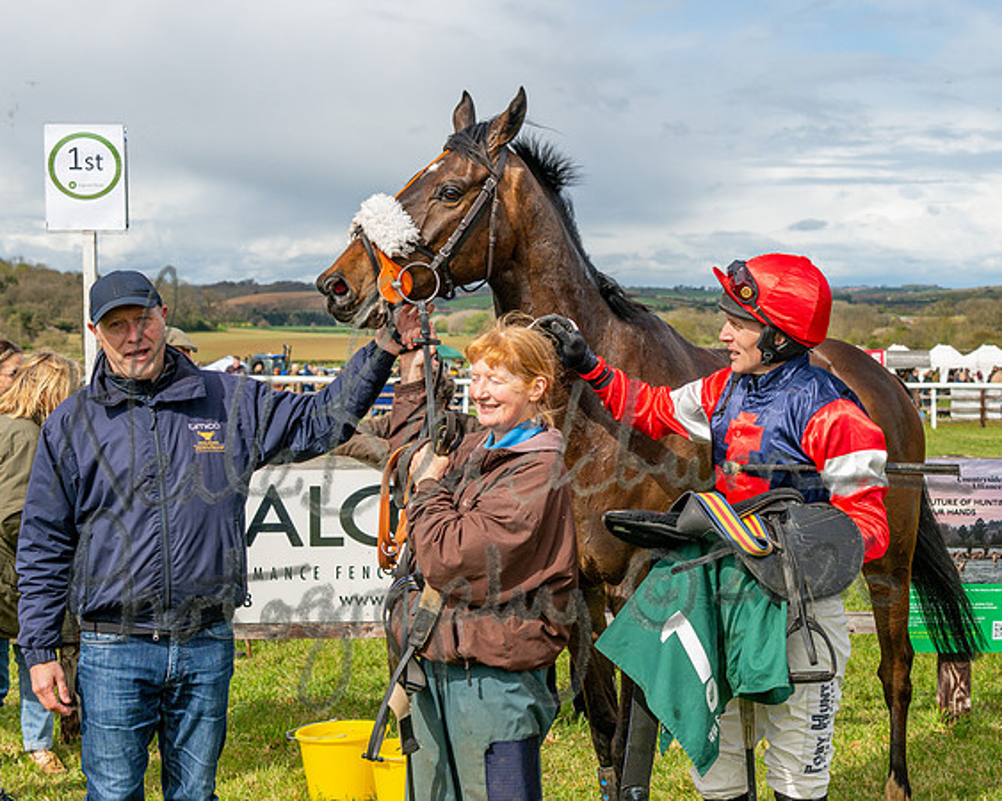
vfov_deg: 26.0
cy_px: 400
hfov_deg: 32.1
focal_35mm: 59
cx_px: 565
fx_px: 1737
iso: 400
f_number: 4.5
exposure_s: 1/2000
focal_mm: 35
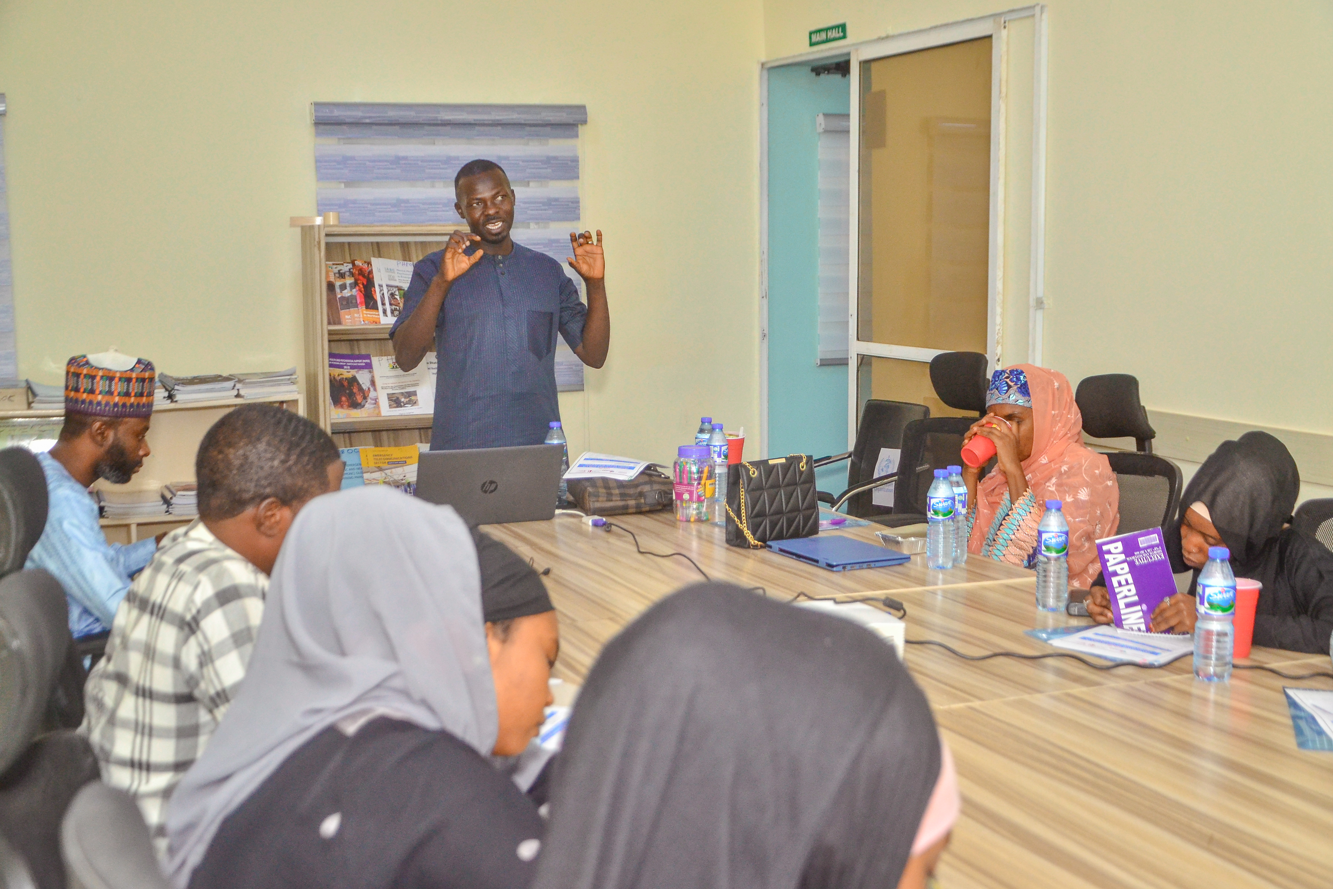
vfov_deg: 31.2
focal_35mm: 43
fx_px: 1592
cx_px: 683
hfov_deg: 45.4
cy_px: 437
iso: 800
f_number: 6.3
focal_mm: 28
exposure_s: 1/160
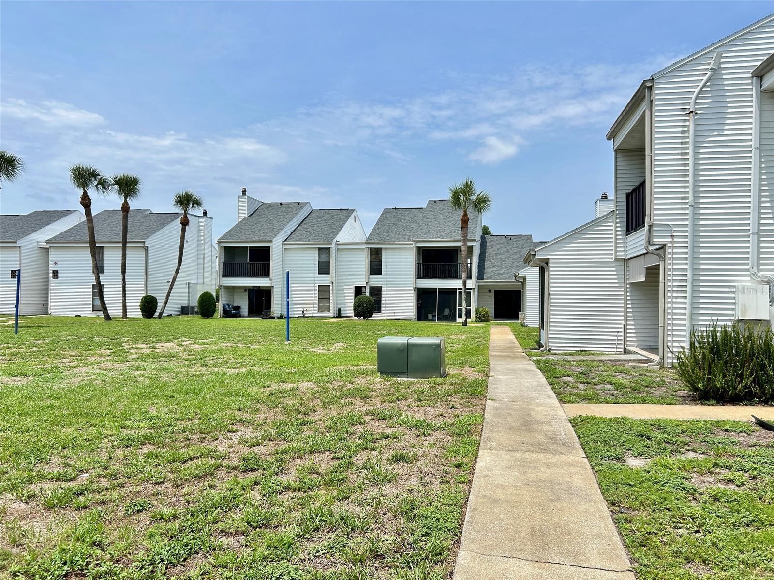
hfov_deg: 67.3
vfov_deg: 53.1
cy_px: 290
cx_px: 387
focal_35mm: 26
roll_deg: -0.3
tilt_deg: -0.2
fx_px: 581
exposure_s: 1/4115
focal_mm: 5.7
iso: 50
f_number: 1.5
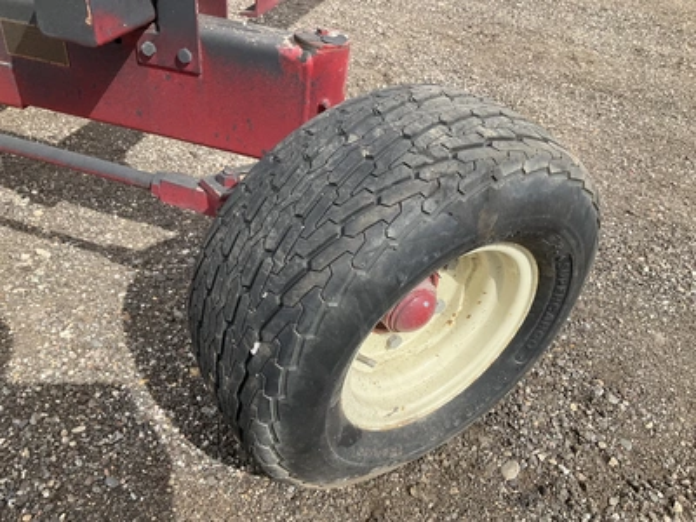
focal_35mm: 29
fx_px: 583
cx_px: 348
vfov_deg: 48.2
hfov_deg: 61.7
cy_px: 261
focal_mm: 3
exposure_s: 1/855
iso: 25
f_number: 1.8
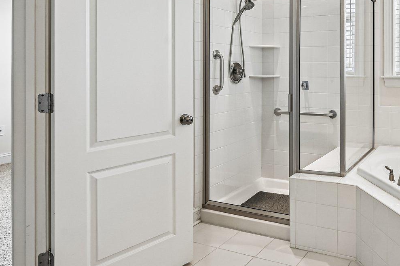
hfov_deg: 58.2
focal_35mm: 29
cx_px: 327
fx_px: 322
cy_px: 66
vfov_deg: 43.5
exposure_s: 1/30
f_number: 8
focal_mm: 14
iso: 100
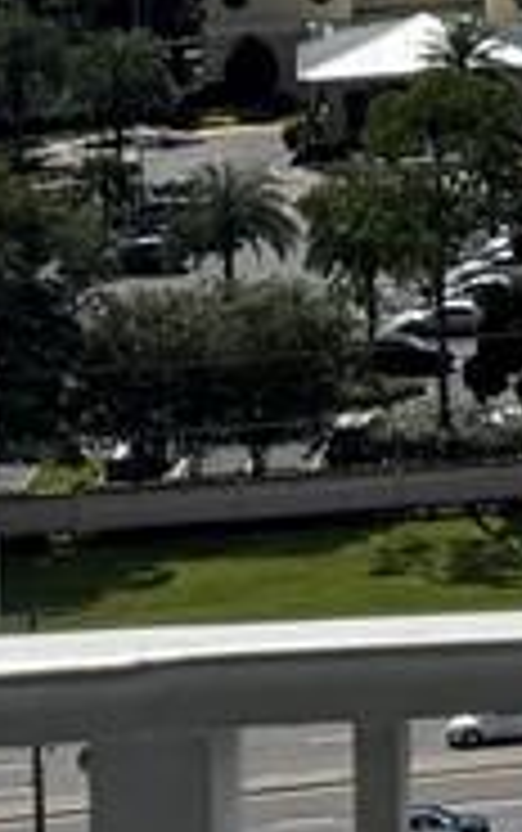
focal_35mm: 220
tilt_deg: -2.8
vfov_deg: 9.2
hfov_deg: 5.0
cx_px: 2529
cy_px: -585
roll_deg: +0.4
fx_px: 4996
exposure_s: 1/12346
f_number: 1.78
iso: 64
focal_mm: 6.76
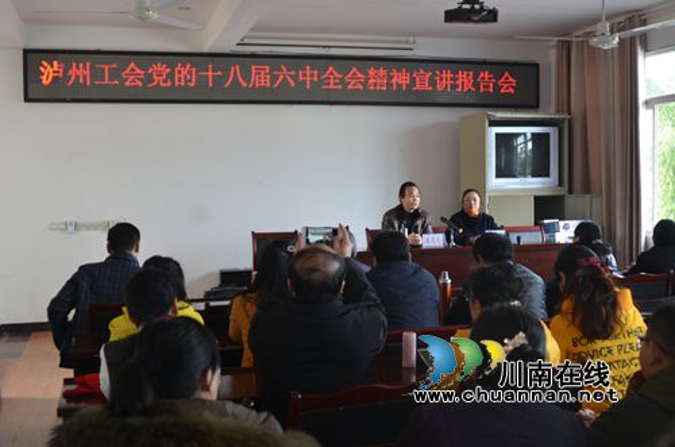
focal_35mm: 42
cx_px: 338
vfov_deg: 31.7
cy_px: 224
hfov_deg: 46.5
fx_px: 786
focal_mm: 28
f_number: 3.5
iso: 100
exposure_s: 1/20
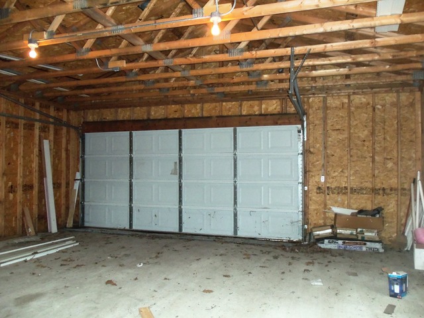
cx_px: 212
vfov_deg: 48.2
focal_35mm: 29
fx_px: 355
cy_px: 159
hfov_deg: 61.7
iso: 250
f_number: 3.4
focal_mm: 5.2
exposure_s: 1/30
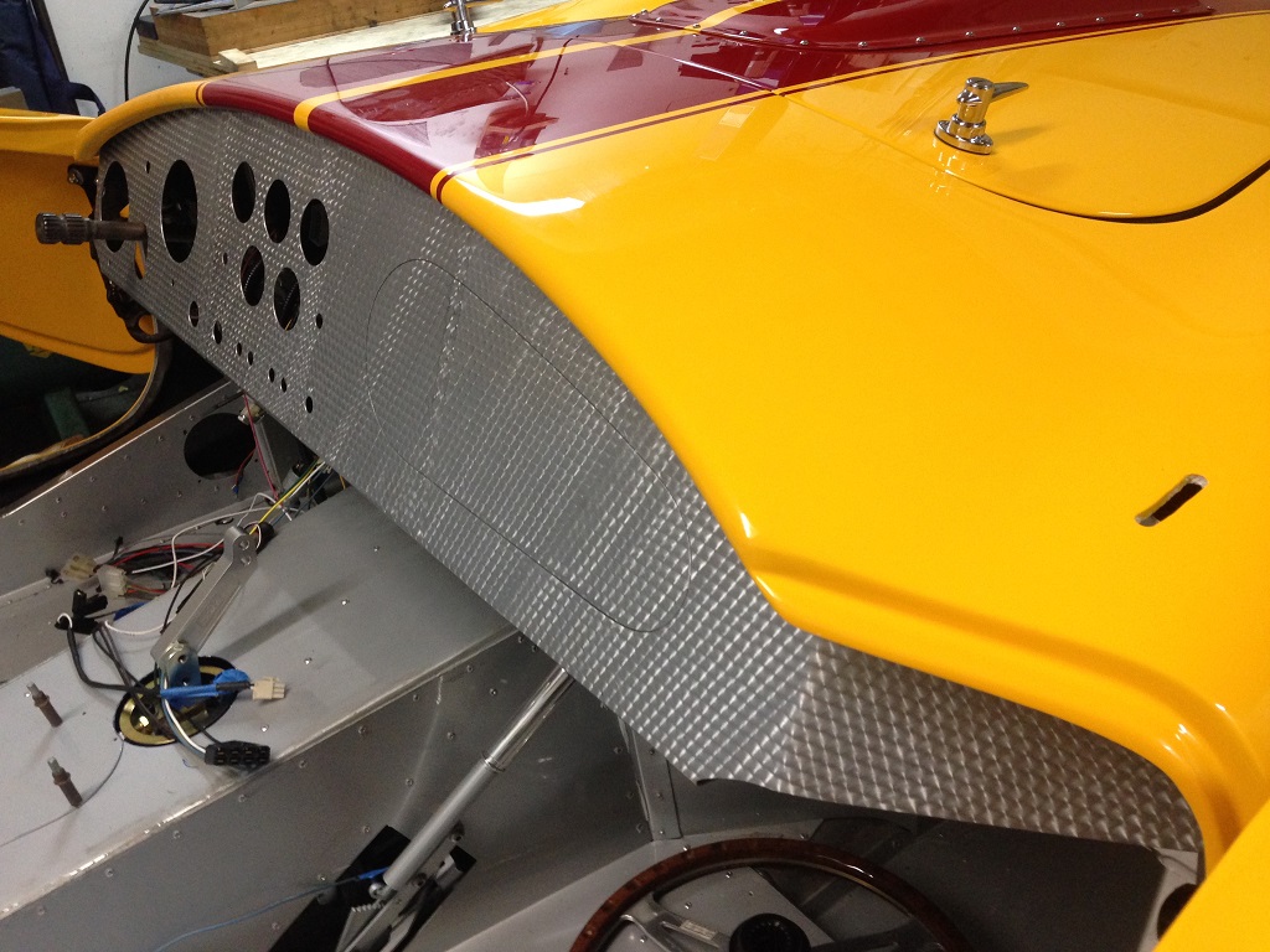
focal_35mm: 33
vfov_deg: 42.9
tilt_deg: -31.8
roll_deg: +5.7
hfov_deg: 55.4
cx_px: 635
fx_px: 1211
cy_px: 476
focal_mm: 4.12
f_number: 2.4
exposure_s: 1/20
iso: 200
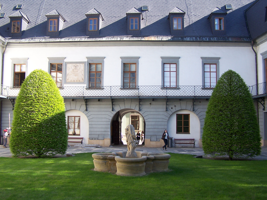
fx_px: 293
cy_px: 100
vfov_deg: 37.7
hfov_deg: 49.0
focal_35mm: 38
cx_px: 134
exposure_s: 1/250
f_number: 2.8
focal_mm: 6.3
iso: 80
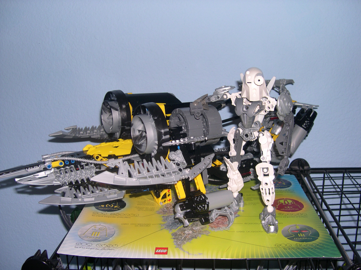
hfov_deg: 49.0
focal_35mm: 38
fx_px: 396
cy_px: 135
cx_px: 180
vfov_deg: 37.7
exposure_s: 1/60
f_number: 2.8
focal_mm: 8
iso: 100
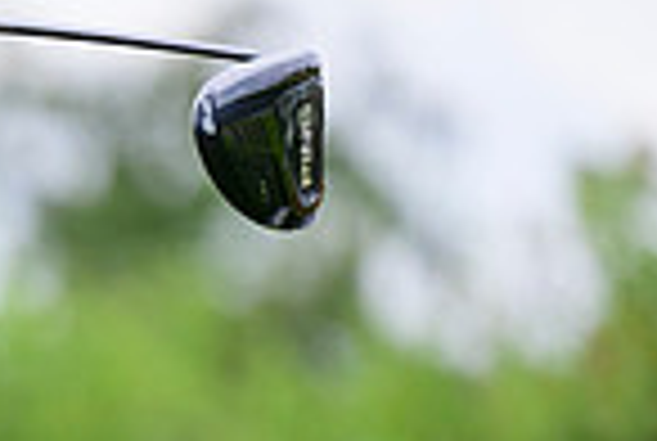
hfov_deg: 1.4
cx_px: -594
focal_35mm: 1505
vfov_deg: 0.9
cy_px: 790
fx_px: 27522
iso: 1000
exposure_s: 1/2000
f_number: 5.6
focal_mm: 380
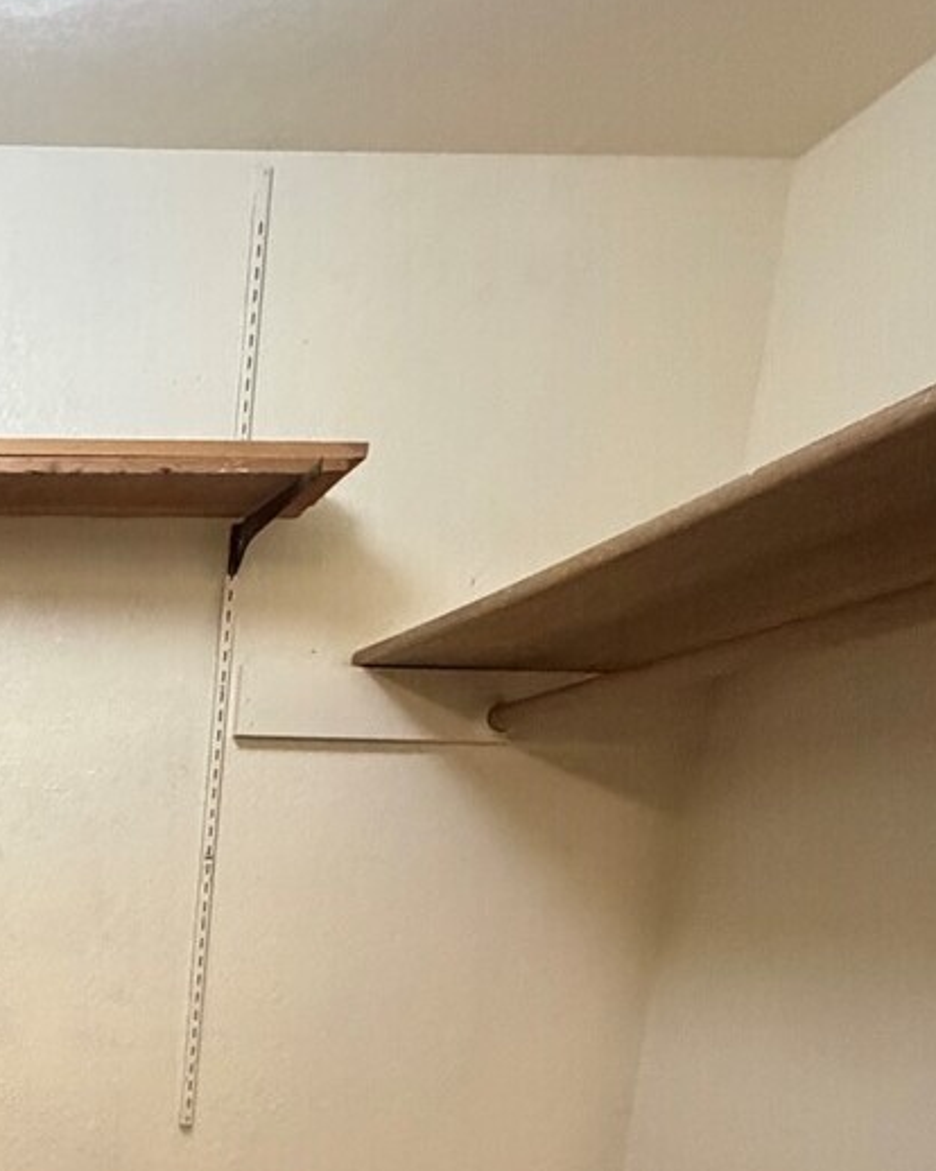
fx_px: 1317
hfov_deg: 32.1
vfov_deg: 41.0
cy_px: 1205
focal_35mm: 38
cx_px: -203
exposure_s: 1/60
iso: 500
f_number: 2.2
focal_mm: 2.22
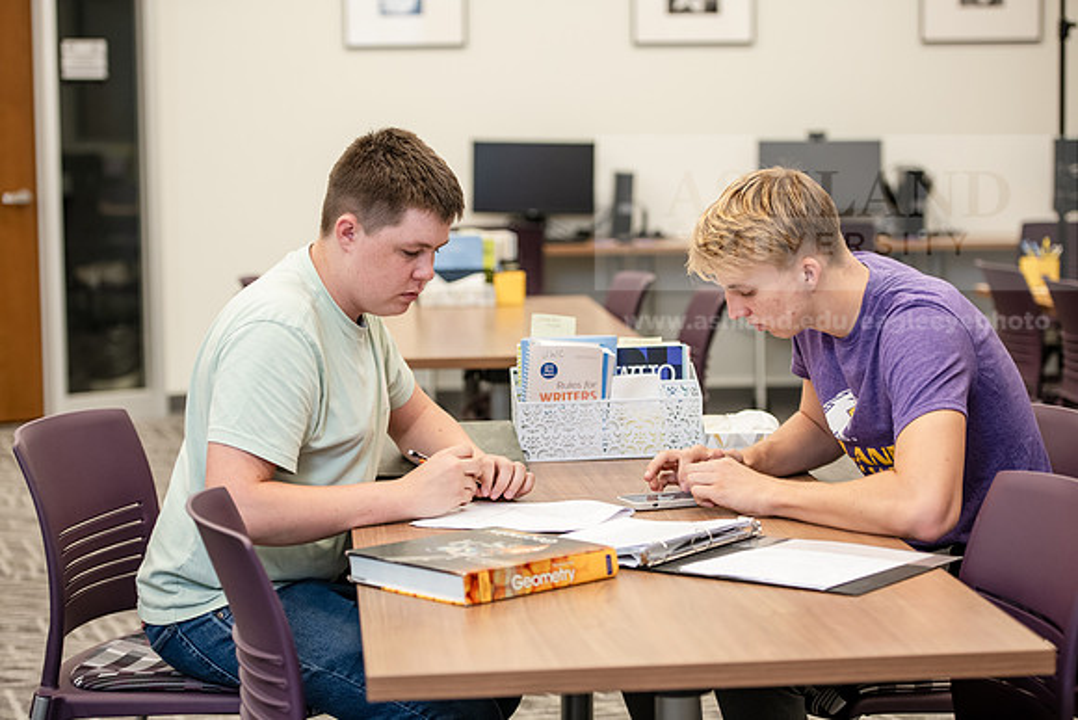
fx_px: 2456
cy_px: 360
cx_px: 539
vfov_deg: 16.7
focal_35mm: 82
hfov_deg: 24.8
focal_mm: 82
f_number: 3.2
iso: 800
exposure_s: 1/200
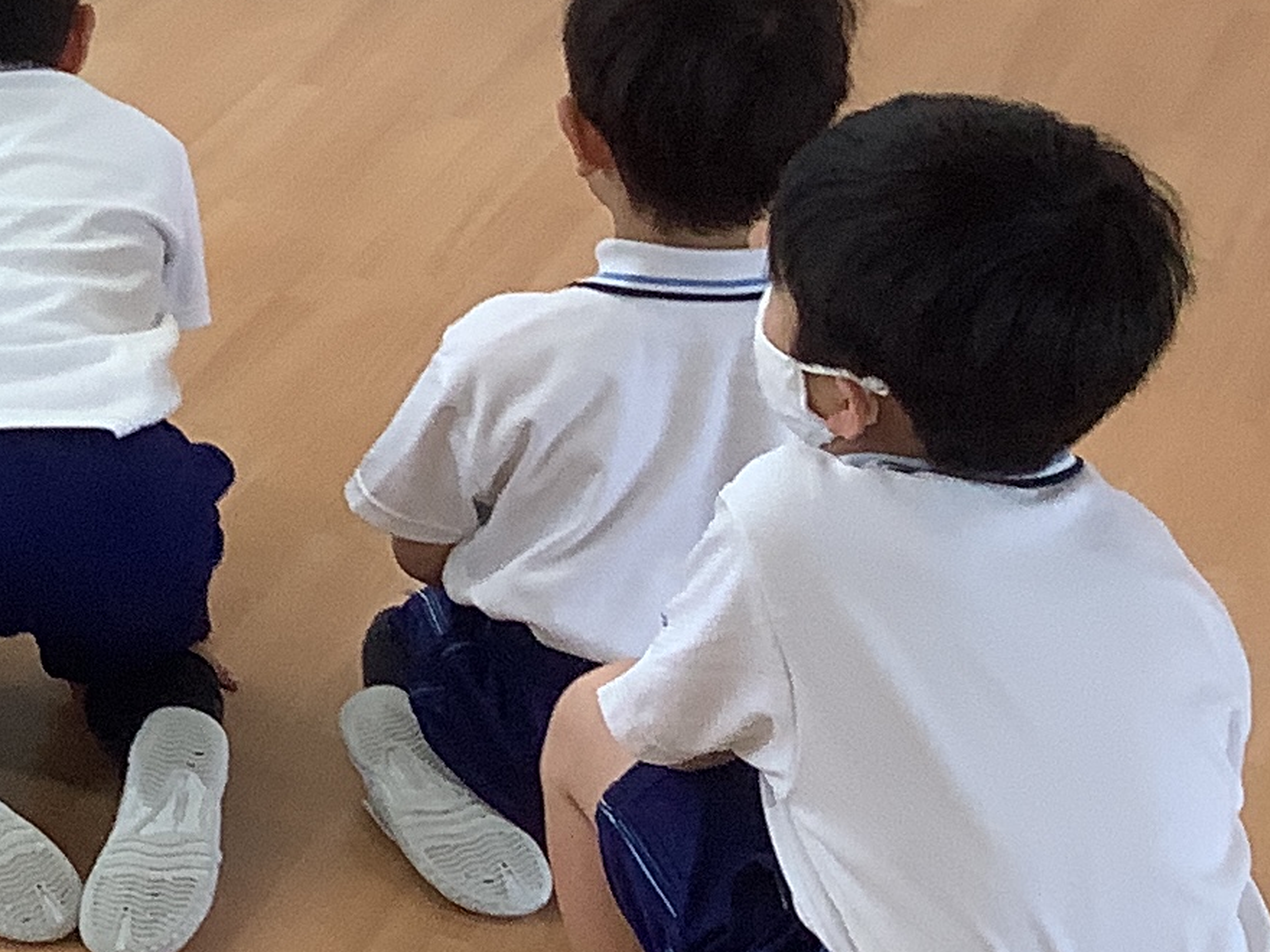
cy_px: 130
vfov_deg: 12.8
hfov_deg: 14.8
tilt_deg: -23.0
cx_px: -1069
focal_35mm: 115
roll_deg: +1.1
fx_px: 4219
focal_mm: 3.3
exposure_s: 1/60
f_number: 2.4
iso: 64
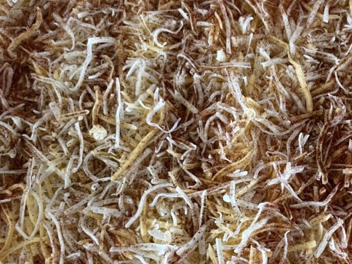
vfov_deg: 26.5
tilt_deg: -77.8
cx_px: 276
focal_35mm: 55
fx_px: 559
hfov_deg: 34.0
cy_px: 143
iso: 500
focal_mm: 5.1
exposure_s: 1/40
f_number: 1.6
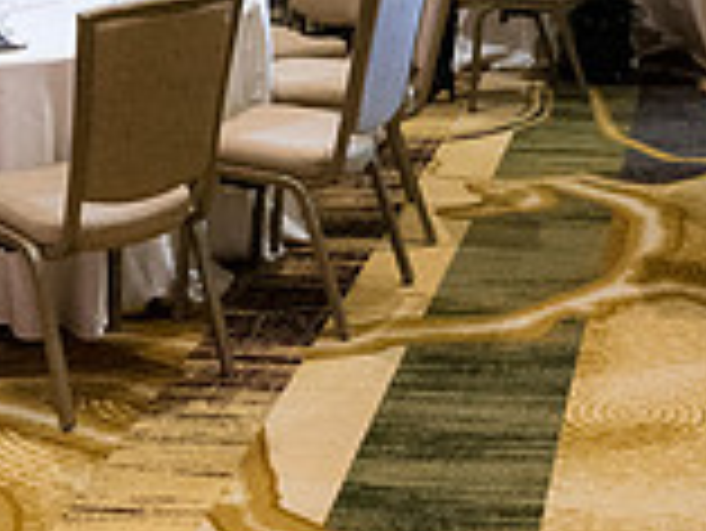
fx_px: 1735
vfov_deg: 16.6
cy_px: -119
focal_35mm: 85
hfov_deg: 22.6
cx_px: 585
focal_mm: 24
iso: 6400
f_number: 5.6
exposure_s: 1/125
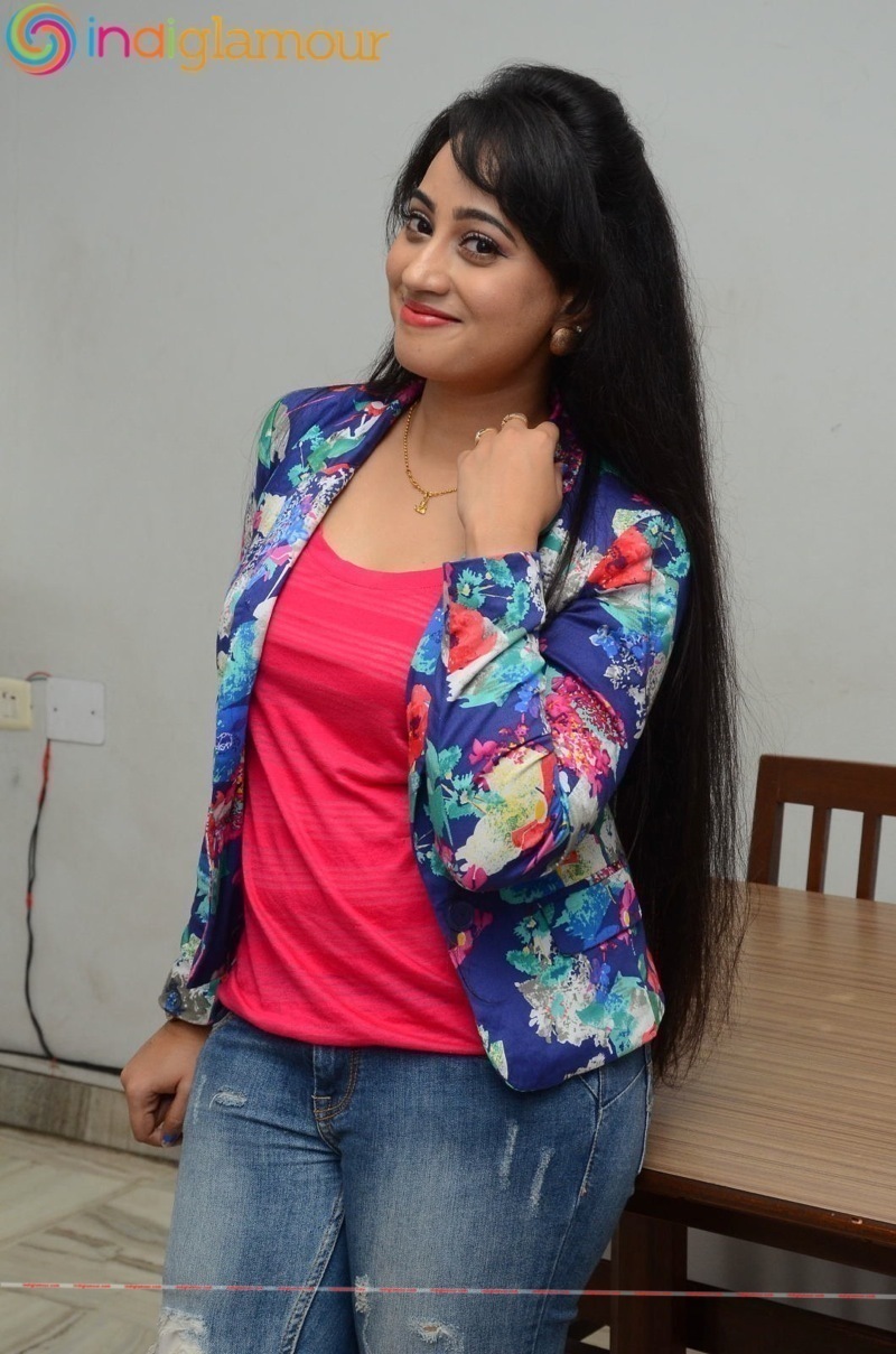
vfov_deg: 29.9
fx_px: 2533
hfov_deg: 20.1
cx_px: 448
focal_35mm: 68
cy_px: 677
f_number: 8
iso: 1000
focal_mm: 45
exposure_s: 1/125
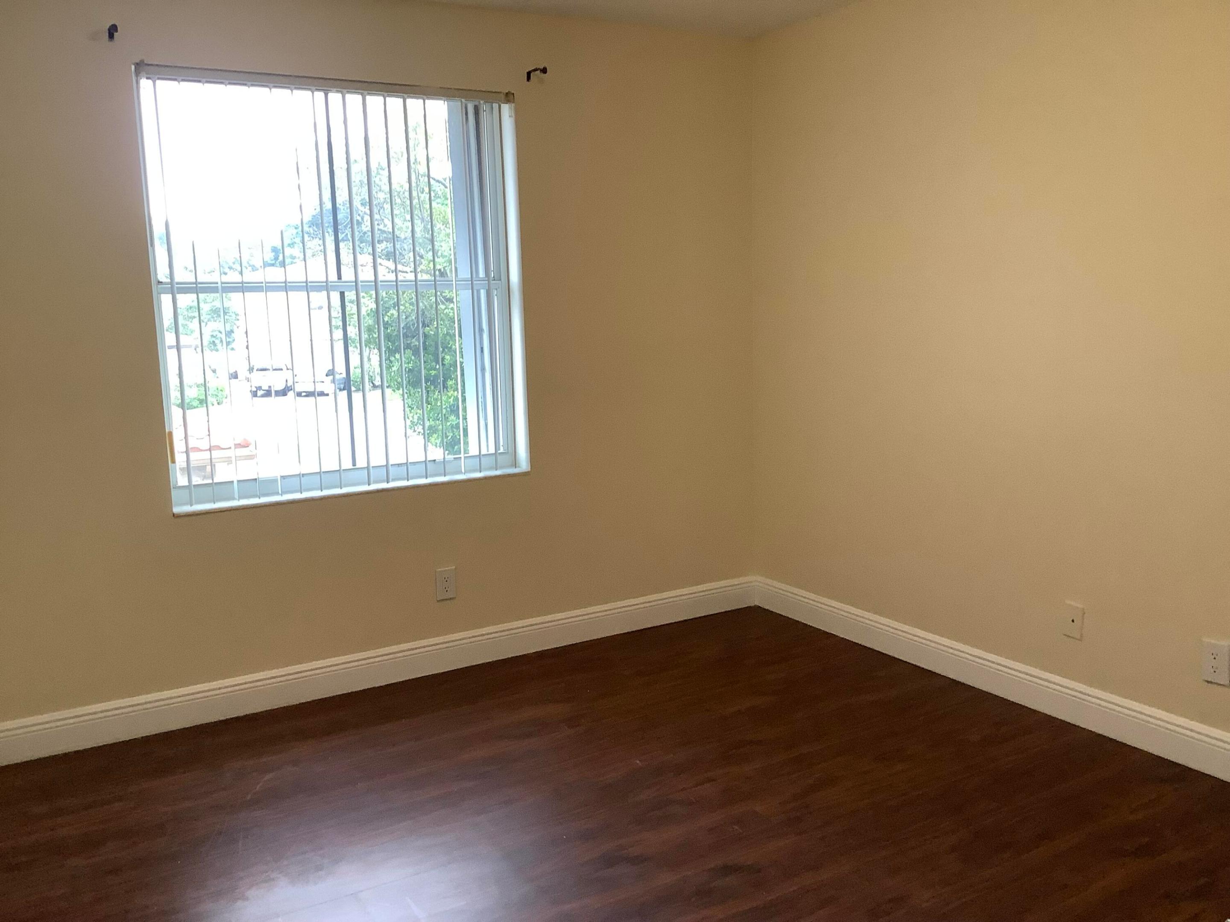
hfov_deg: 58.4
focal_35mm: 31
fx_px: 1102
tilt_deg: -9.4
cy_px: 461
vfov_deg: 45.4
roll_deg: +0.4
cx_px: 615
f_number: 2.4
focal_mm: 3.3
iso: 125
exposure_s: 1/60
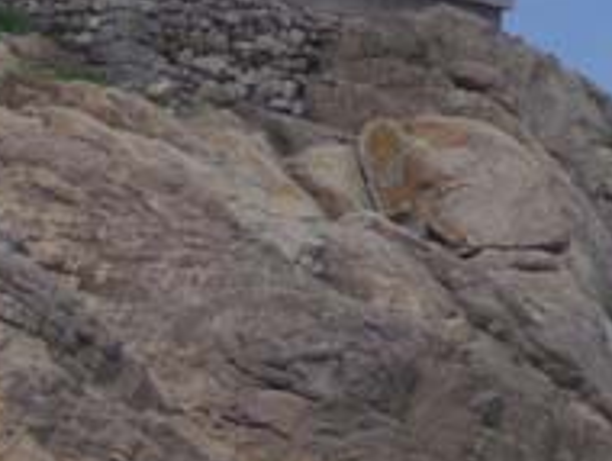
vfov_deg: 4.8
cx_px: 622
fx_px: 5505
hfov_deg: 6.3
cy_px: -239
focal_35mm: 311
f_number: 6.2
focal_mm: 12.2
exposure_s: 1/640
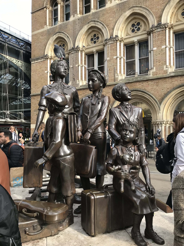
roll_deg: -0.2
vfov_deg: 63.4
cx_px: 92
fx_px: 198
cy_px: 123
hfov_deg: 49.7
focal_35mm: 28
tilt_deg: +3.5
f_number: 1.8
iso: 20
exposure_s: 1/258
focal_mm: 3.99
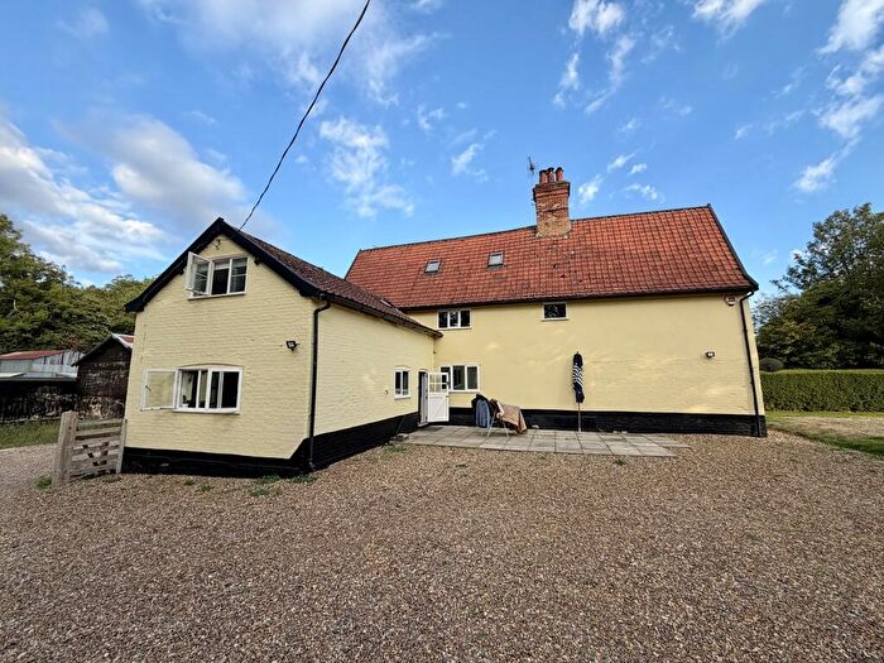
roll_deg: +0.6
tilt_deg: +7.4
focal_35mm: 14
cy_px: 332
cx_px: 442
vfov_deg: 85.7
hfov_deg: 102.1
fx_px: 358
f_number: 2.2
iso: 40
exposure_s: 1/613
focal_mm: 2.22
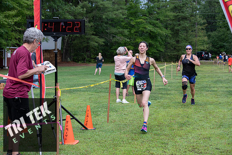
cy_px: 78
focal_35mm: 70
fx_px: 451
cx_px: 116
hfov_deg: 28.8
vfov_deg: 19.5
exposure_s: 1/640
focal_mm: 70
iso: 320
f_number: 4.5
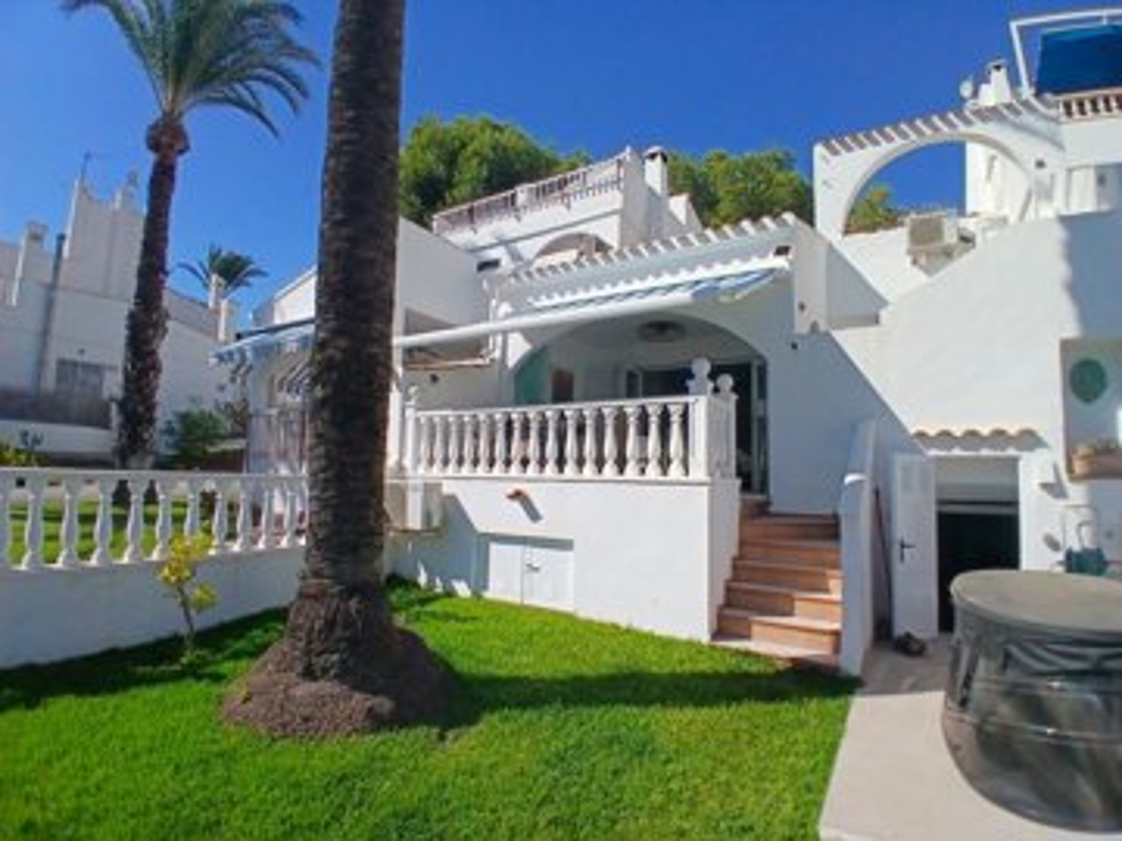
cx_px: 561
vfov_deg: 74.7
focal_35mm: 17
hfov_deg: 91.0
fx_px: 551
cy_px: 420
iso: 64
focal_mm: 1.4
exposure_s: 1/2304
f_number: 2.2
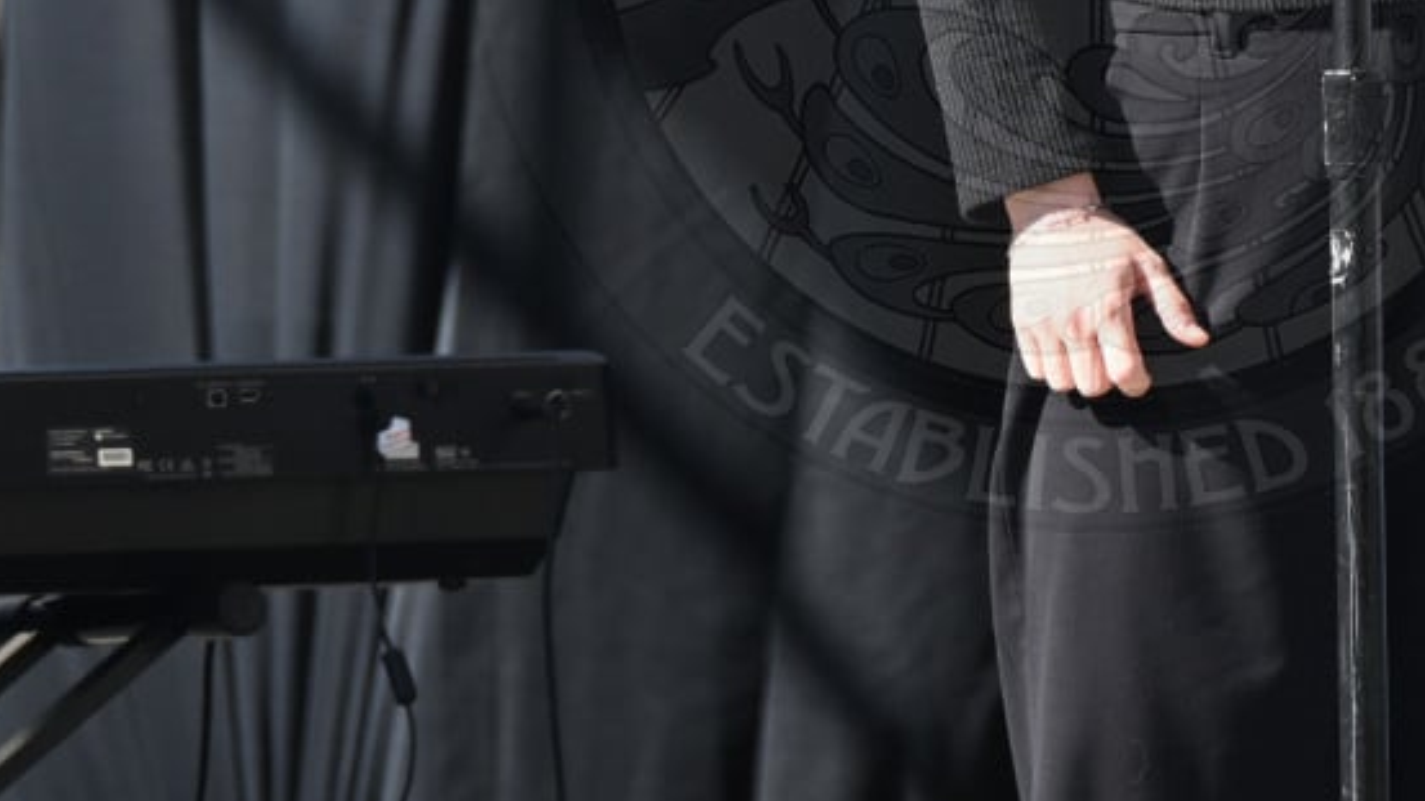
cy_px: -106
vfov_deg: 1.1
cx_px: 1098
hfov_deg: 2.0
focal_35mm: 1092
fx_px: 41260
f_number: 8
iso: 400
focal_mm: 400
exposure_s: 1/500
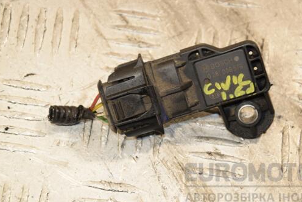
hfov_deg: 10.8
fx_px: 1599
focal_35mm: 191
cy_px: 91
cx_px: 174
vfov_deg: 7.2
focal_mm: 105
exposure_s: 1/200
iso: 800
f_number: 7.1
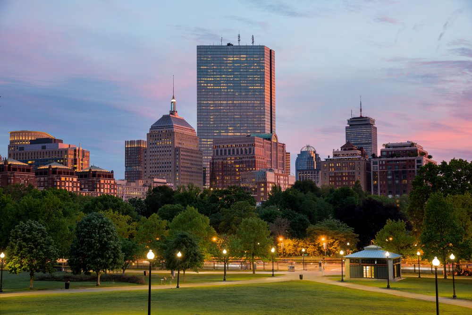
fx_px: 734
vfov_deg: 24.2
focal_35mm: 56
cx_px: 236
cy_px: 158
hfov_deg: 35.6
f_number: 8
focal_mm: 56
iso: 64
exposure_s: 1
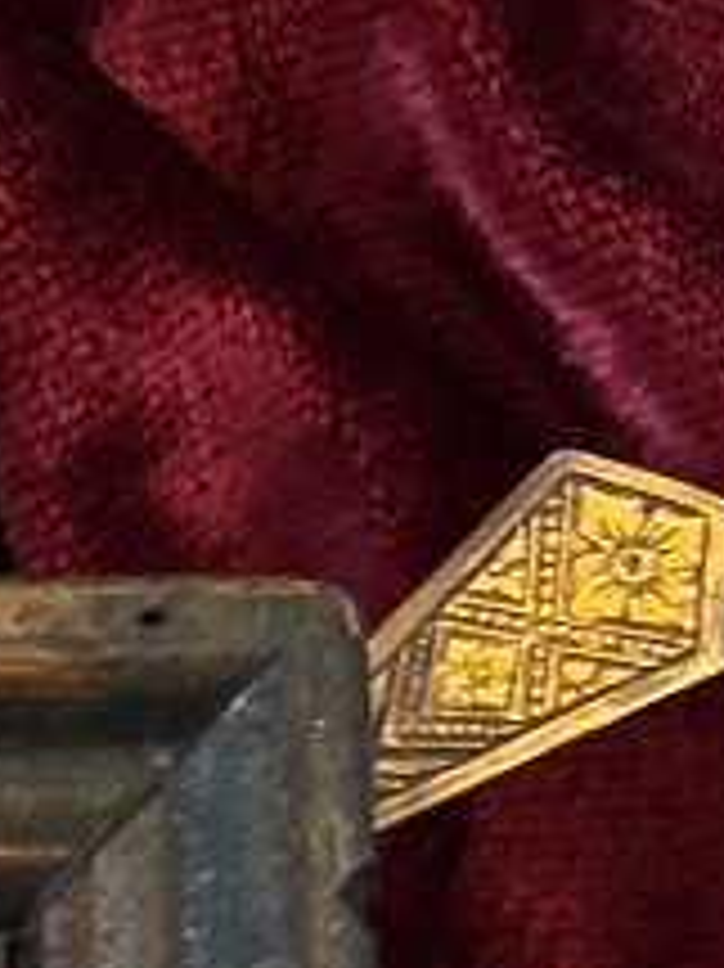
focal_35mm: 145
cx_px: -1070
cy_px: 2296
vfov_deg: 11.4
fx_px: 4048
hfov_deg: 9.1
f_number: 1.6
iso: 640
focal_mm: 5.96
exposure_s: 1/30
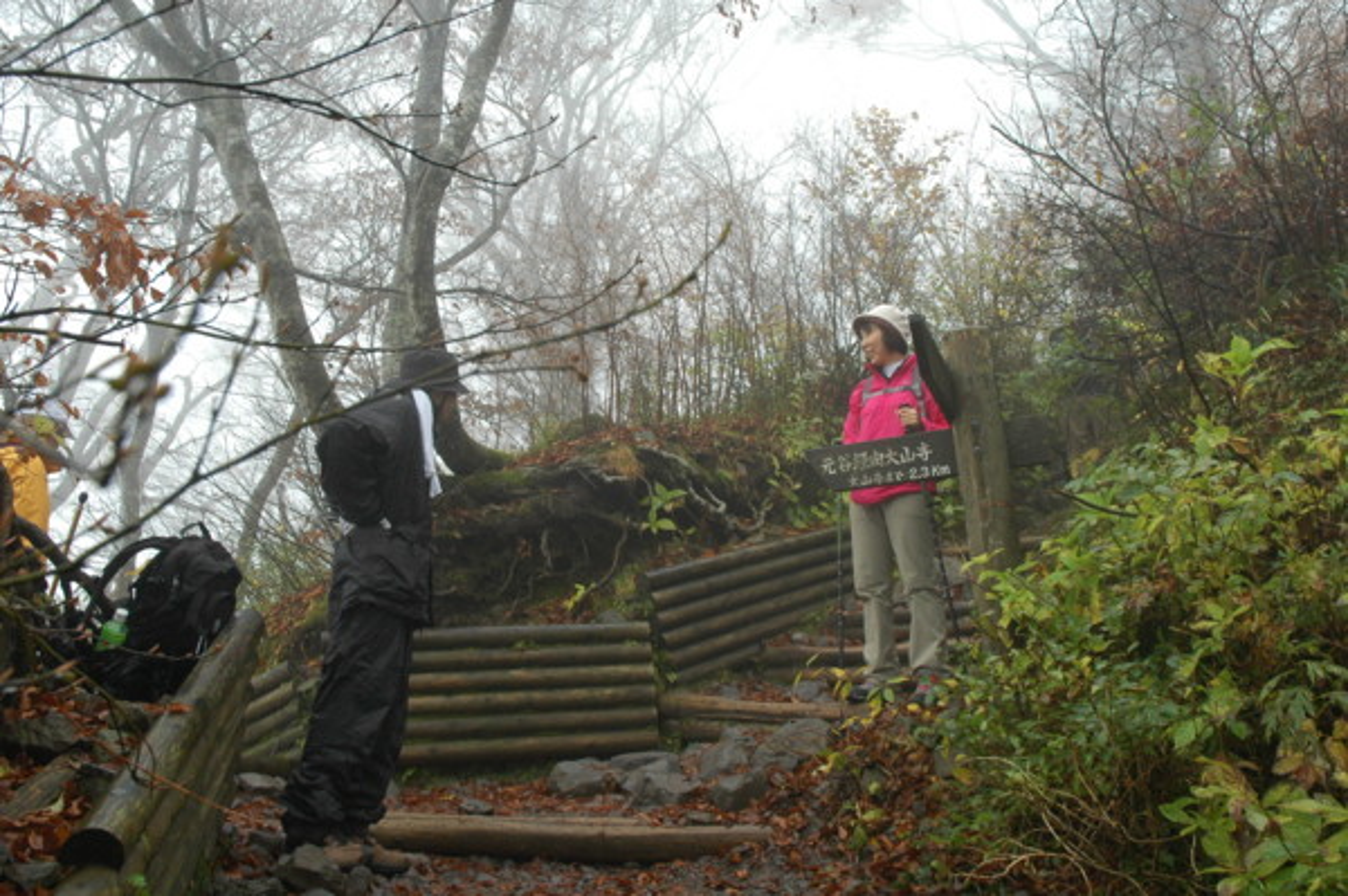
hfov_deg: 57.3
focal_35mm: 33
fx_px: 1235
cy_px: 448
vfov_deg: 39.9
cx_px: 674
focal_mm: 22
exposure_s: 1/60
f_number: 8
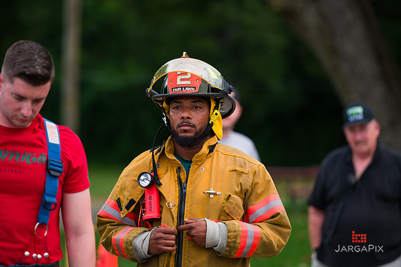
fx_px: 2226
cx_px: 200
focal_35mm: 200
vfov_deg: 6.9
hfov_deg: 10.3
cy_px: 134
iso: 500
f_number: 3.2
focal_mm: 200
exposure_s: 1/250
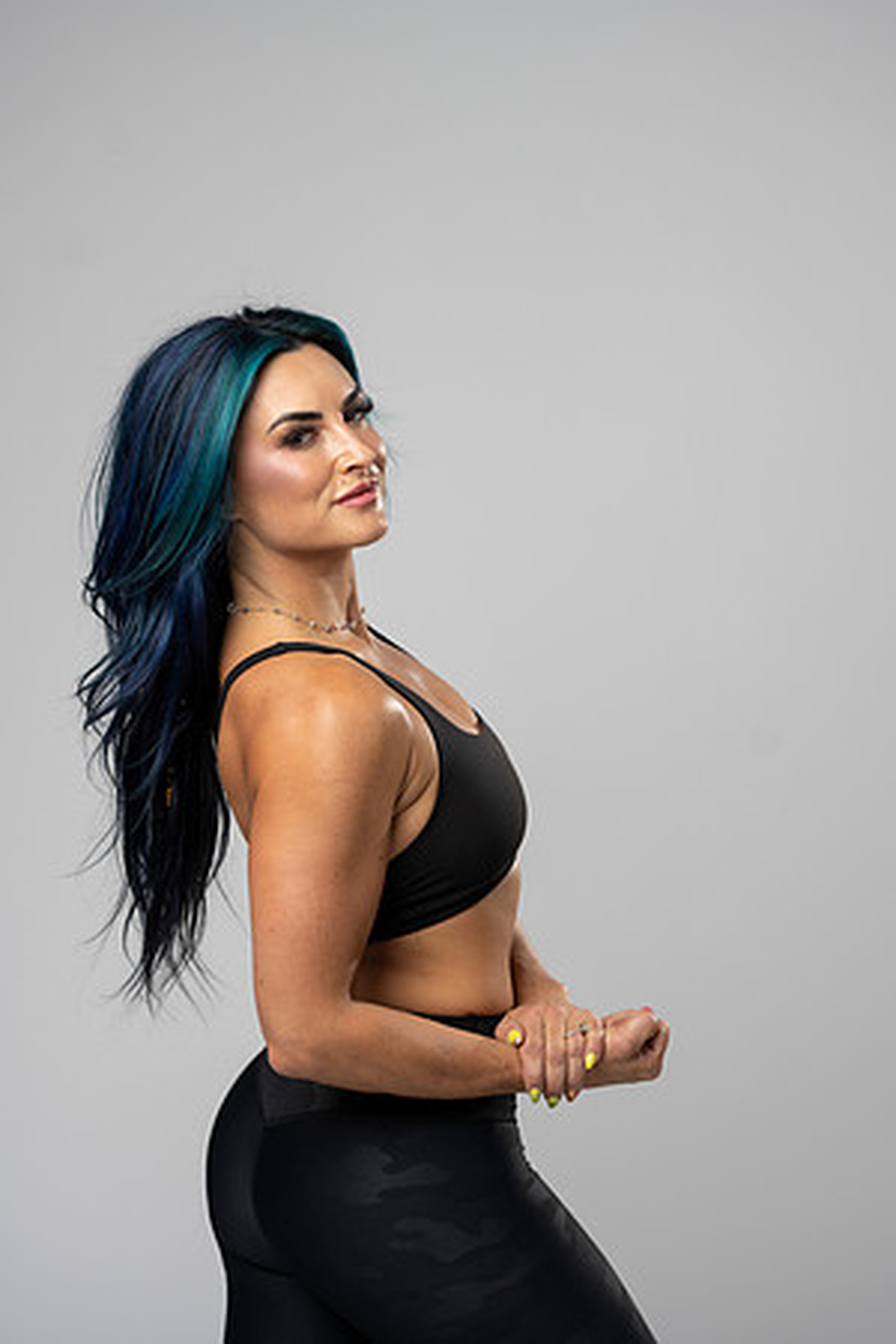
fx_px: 3173
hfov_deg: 16.1
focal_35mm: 85
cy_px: 672
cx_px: 448
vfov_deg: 23.9
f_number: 3.2
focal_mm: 85
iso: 200
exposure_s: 1/160
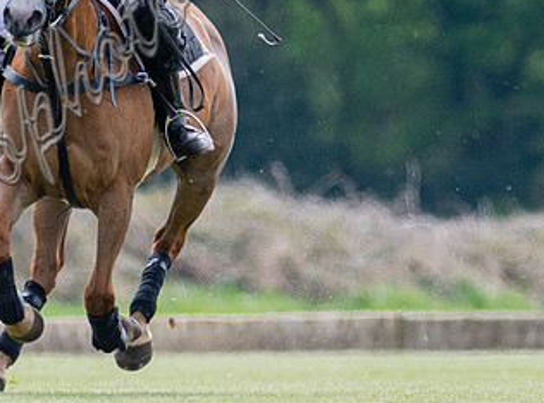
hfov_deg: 1.2
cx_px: 102
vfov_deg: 0.9
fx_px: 26094
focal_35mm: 1668
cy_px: 196
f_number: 3.2
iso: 400
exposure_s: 1/3200
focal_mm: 300
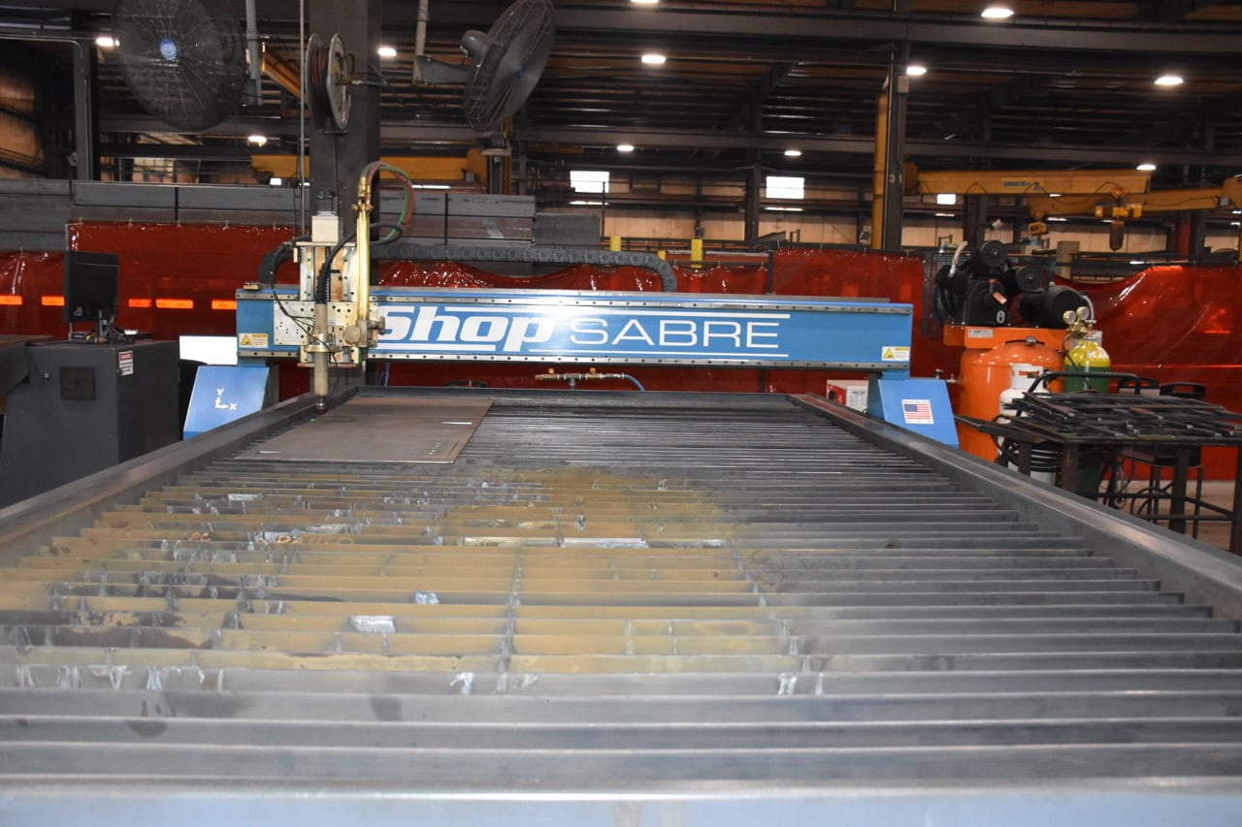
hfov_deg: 57.2
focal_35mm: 33
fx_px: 1138
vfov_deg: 40.0
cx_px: 621
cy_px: 414
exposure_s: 1/60
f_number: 3.5
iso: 2500
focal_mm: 22
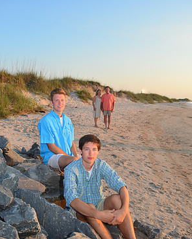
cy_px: 135
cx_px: 96
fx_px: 220
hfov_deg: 47.1
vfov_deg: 57.0
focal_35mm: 31
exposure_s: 1/200
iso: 200
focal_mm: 18
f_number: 7.1
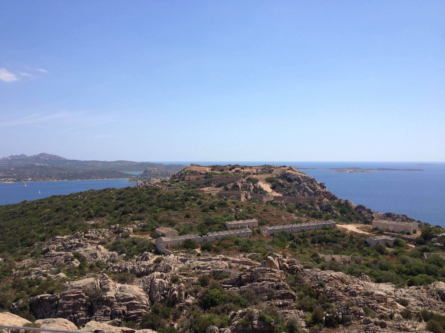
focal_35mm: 35
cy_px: 166
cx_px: 222
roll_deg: +0.1
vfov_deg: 40.7
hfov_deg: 52.6
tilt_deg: -3.9
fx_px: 450
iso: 50
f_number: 2.4
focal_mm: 4.28
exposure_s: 1/1842
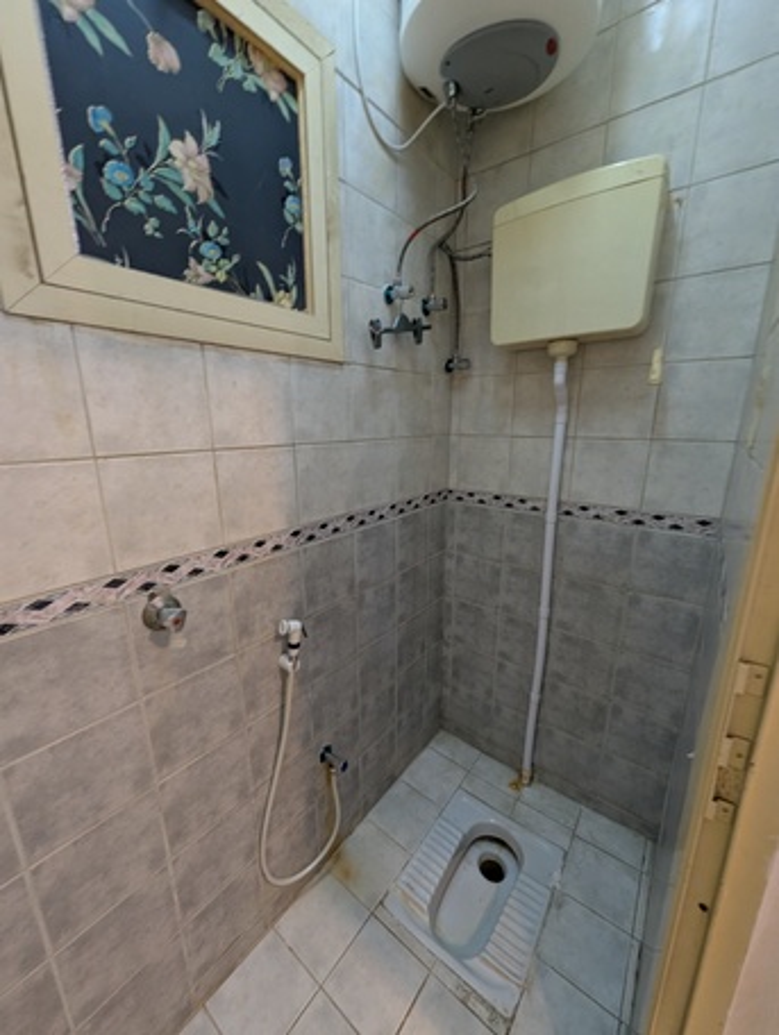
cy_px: 518
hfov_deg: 94.6
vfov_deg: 110.5
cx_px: 390
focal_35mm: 12
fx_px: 359
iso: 361
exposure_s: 1/60
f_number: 1.7
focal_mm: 2.02
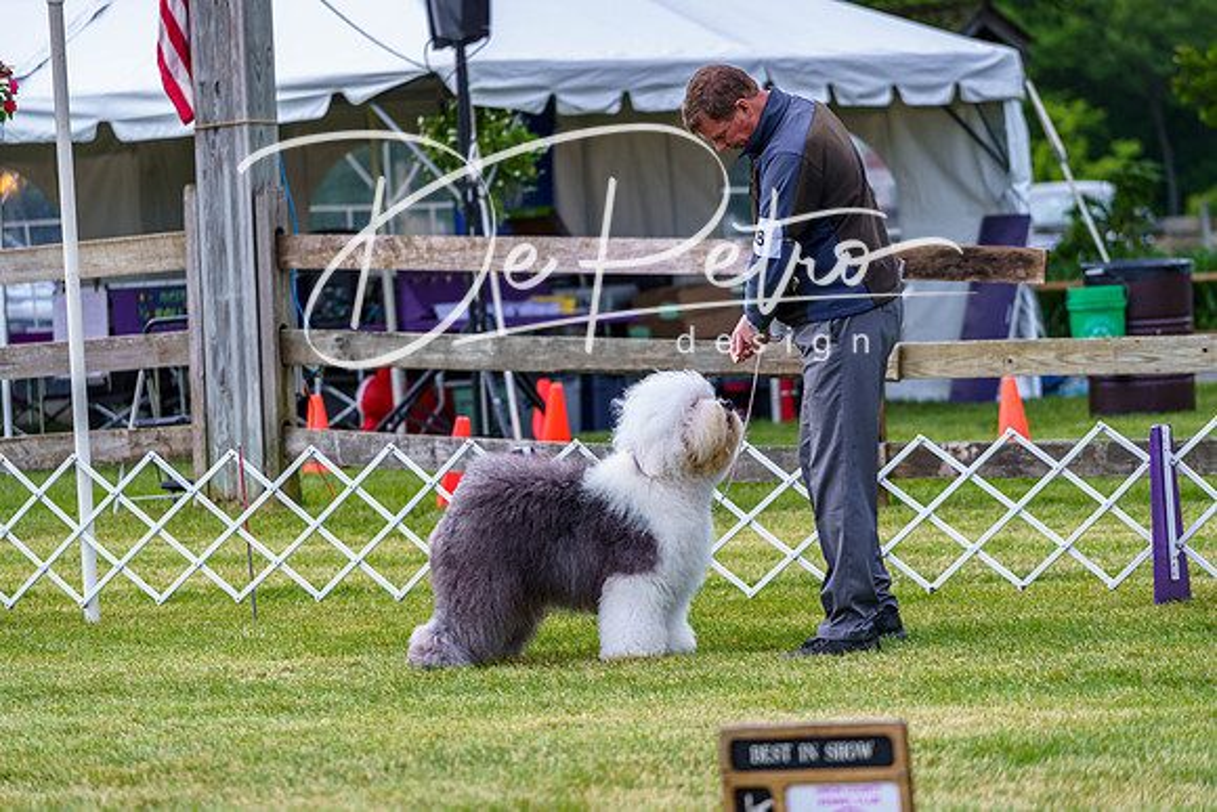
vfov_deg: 7.1
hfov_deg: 10.6
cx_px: 608
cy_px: 406
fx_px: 6560
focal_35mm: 194
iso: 200
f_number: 4
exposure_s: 1/500
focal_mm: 194
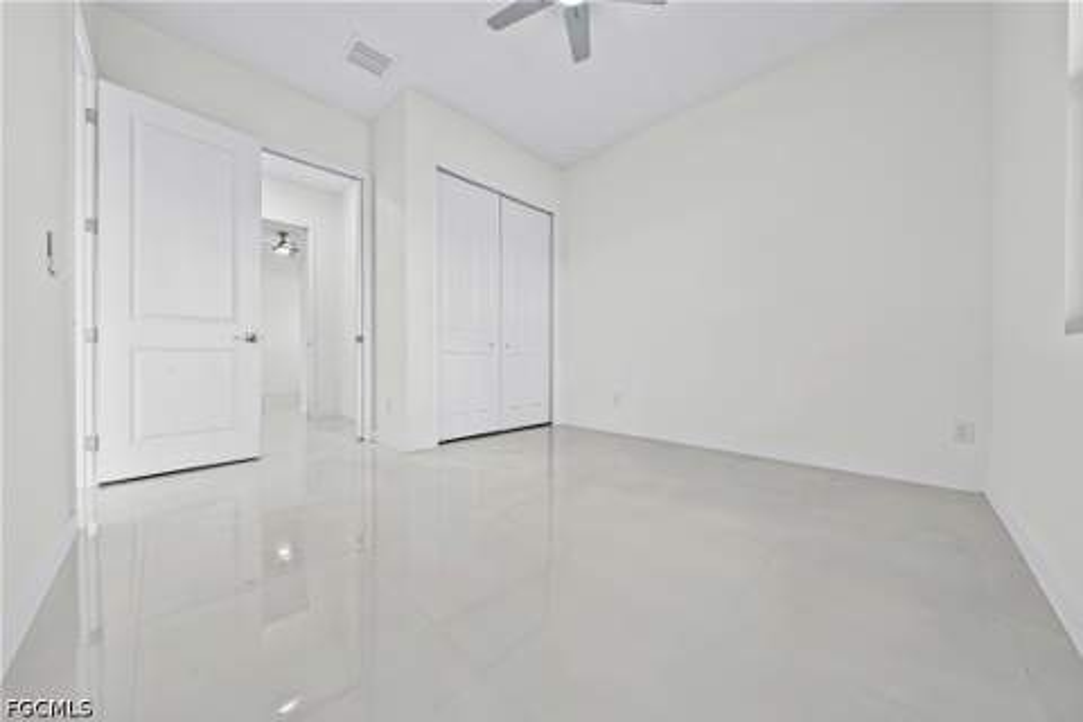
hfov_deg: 112.6
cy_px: 361
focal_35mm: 12
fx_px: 361
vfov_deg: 90.0
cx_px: 542
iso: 200
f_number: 9
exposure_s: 1/3
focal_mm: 12
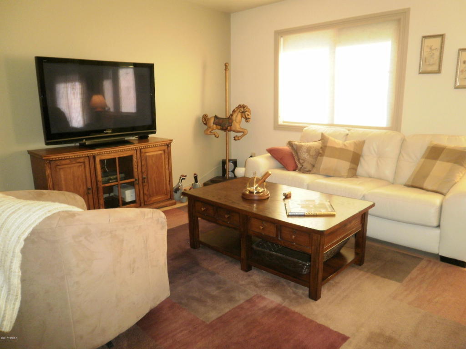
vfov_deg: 53.1
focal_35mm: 26
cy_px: 174
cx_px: 233
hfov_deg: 67.3
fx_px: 350
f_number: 2.6
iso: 160
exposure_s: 1/25
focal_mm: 4.65
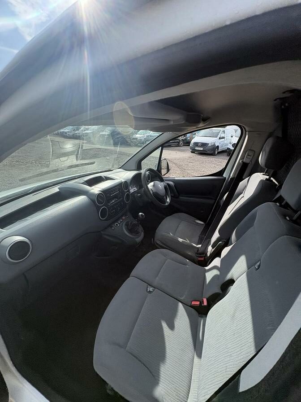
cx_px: 150
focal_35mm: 14
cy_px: 201
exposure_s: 1/921
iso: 64
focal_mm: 2.22
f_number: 2.2
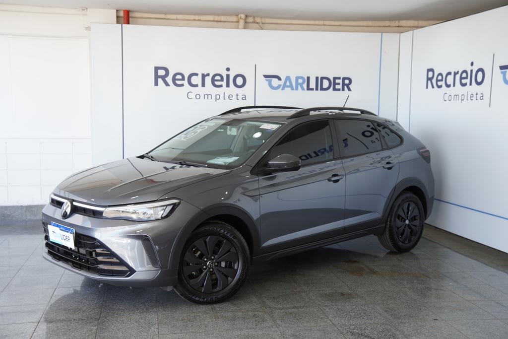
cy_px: 170
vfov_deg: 31.9
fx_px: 593
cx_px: 254
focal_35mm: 42
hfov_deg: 46.4
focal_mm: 28
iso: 125
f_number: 4
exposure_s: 1/60
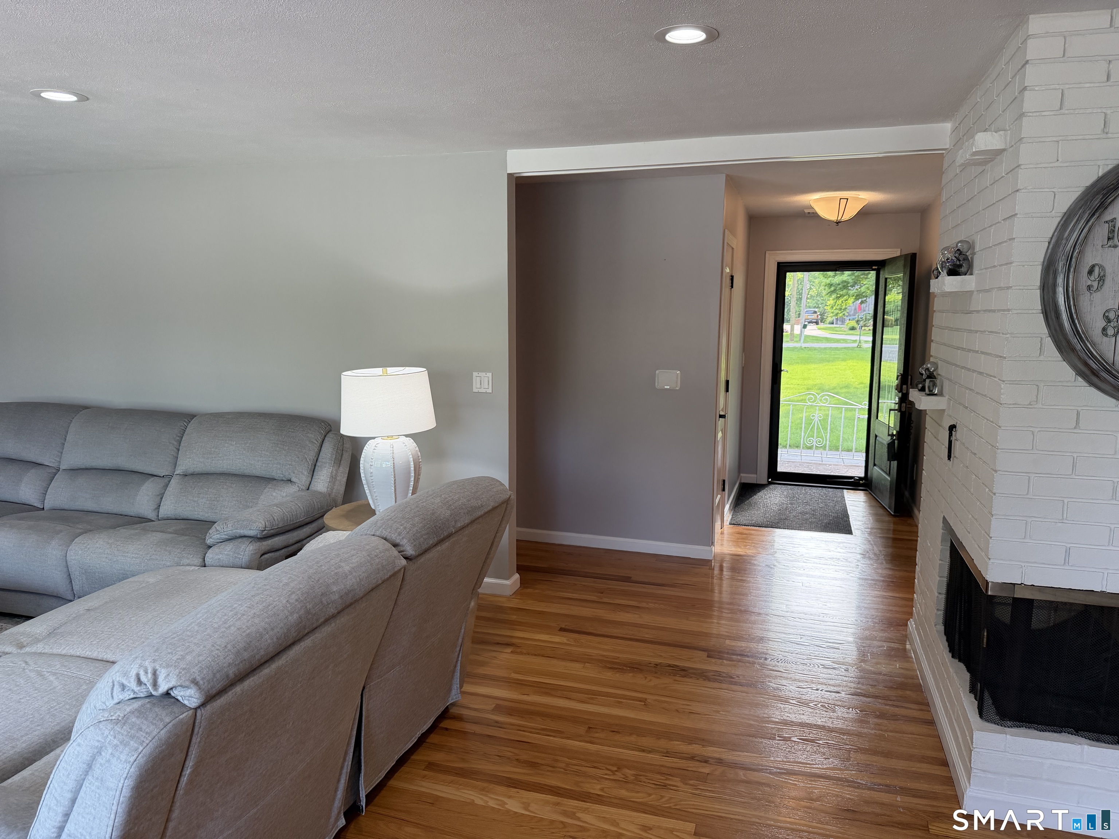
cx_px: 560
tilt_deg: -7.3
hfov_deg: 71.6
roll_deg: +0.5
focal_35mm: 24
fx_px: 776
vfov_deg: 56.8
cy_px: 420
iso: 200
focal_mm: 6.76
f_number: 1.78
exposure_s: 1/221
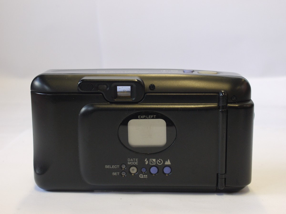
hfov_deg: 32.2
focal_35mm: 60
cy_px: 107
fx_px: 496
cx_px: 143
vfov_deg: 24.4
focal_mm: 30
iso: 400
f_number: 7.1
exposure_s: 1/30
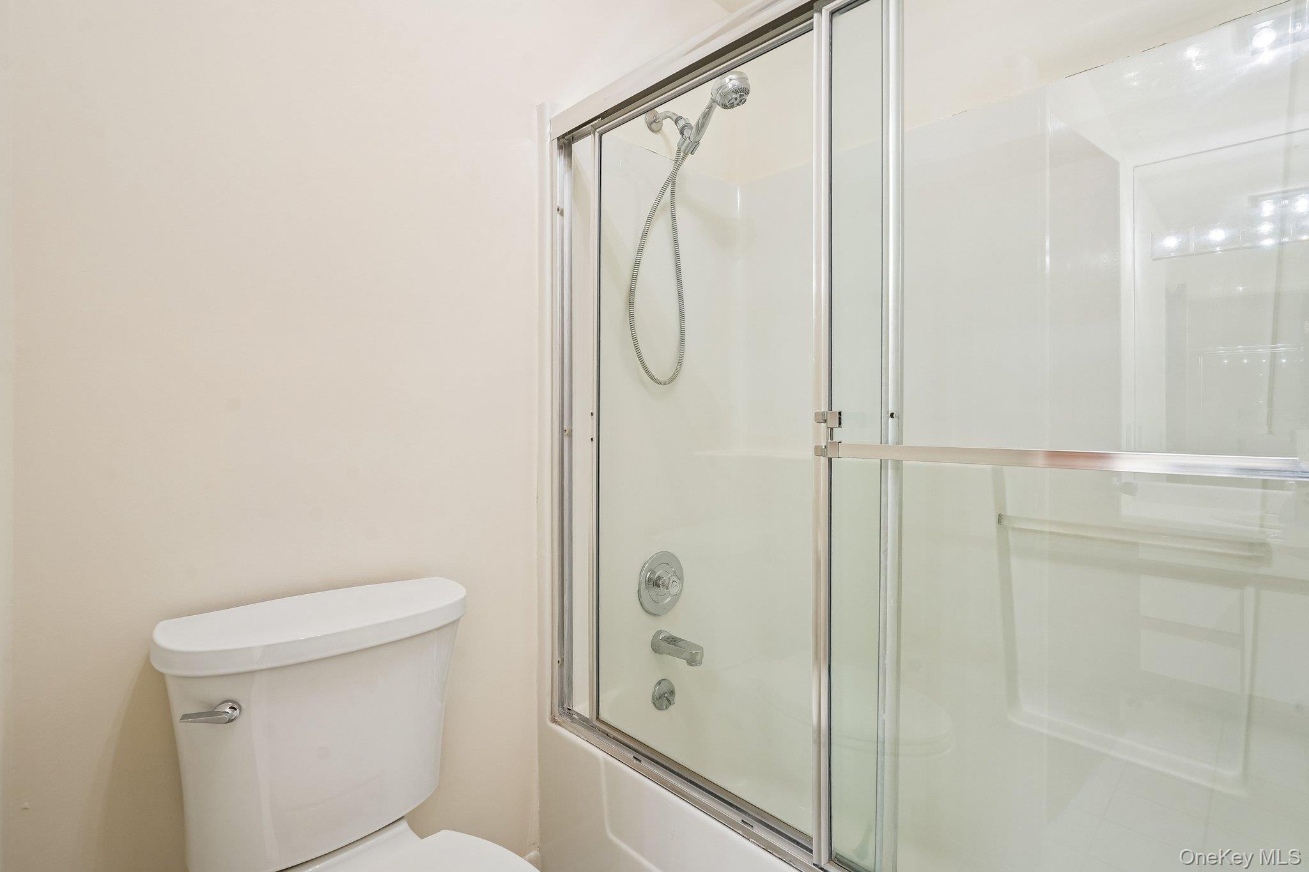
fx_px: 582
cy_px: 436
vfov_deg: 73.7
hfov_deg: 96.7
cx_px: 654
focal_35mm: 16
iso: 400
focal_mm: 16
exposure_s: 1/6
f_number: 8
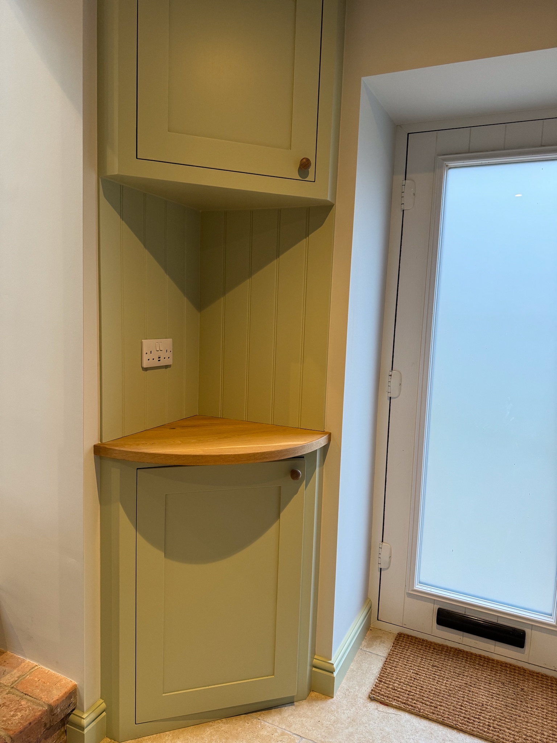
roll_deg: -2.1
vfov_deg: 71.6
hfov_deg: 56.8
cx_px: 278
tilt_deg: -6.0
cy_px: 372
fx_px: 515
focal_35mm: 24
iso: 200
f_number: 1.78
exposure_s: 1/100
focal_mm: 6.86
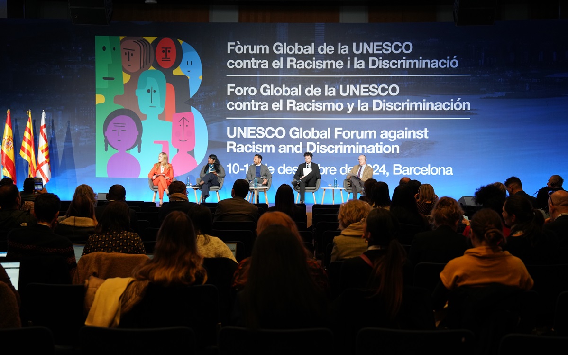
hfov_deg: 41.8
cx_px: 284
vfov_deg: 26.9
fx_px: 743
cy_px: 180
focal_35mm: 48
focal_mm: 47
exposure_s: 1/160
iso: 1600
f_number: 3.2
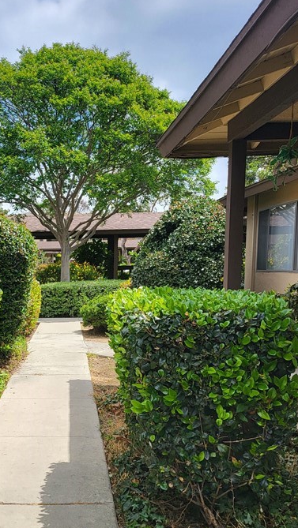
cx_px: 43
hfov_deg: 28.8
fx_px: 561
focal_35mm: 40
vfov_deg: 49.9
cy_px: 336
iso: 40
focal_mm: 5
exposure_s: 1/2371
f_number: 1.8
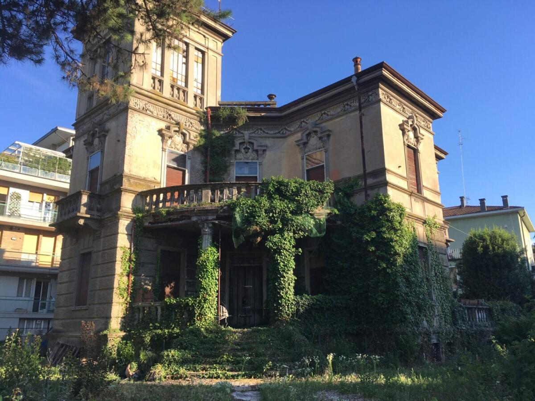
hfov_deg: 61.7
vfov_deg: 48.2
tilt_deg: +14.9
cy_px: 200
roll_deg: -0.1
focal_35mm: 29
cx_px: 268
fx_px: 448
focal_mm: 4.15
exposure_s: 1/513
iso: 25
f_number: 2.2
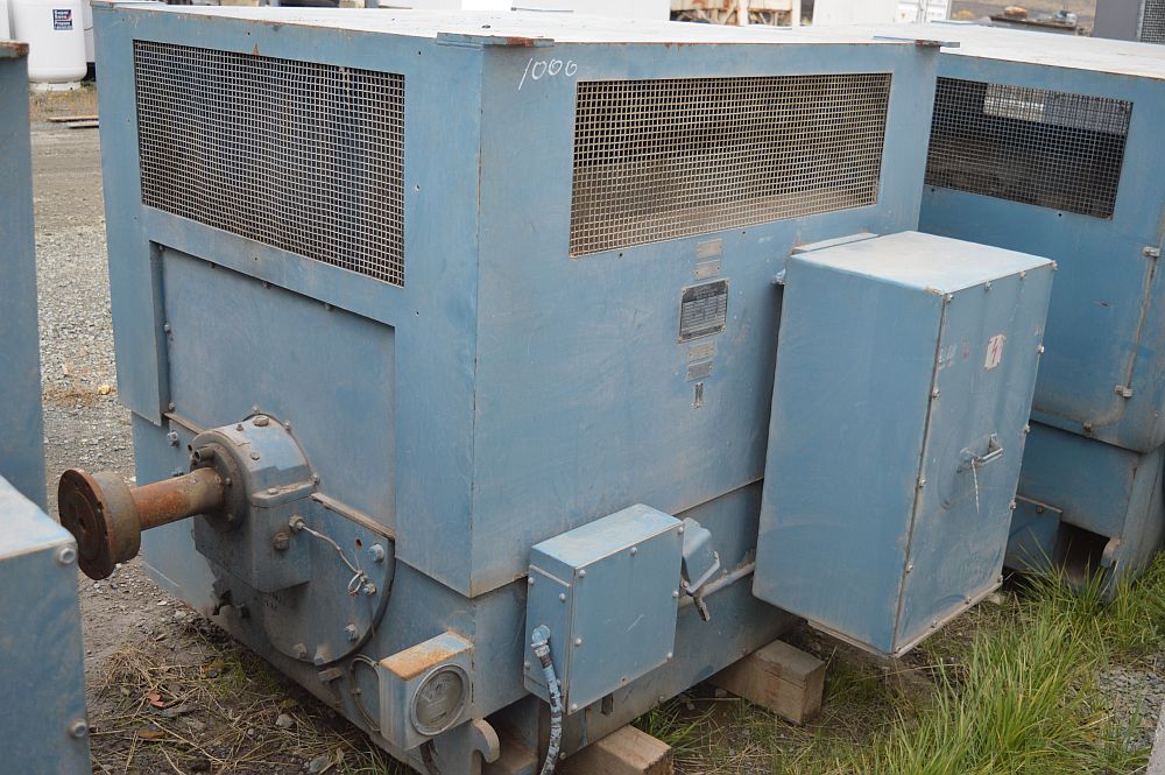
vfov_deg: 35.4
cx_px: 582
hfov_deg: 51.3
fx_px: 1213
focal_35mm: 38
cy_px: 388
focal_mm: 25
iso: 400
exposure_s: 1/60
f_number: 4
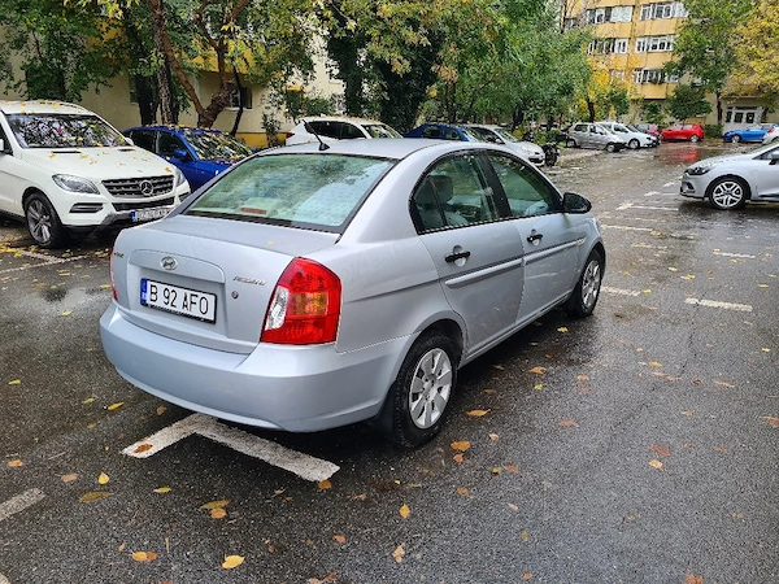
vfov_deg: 53.1
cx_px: 390
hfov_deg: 67.3
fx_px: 585
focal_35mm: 26
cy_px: 292
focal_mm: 5.4
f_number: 1.8
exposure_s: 1/127
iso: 50
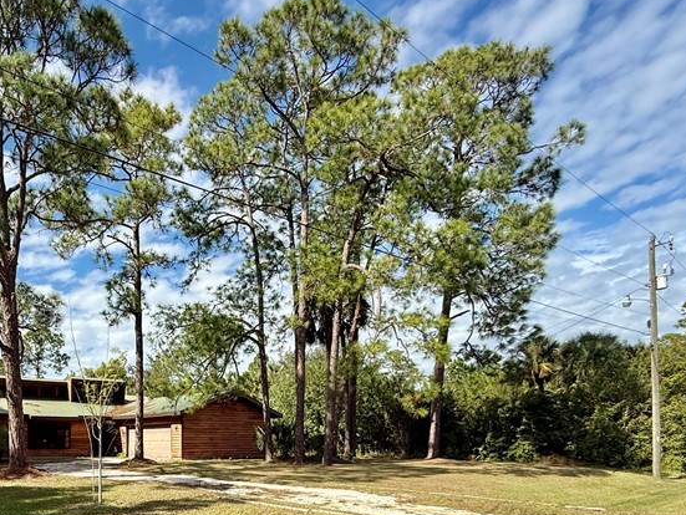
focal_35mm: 26
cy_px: 469
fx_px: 516
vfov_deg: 47.4
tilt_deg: -2.8
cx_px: 137
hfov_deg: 61.7
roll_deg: +0.3
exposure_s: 1/1368
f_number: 2.2
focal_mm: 2.22
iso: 50
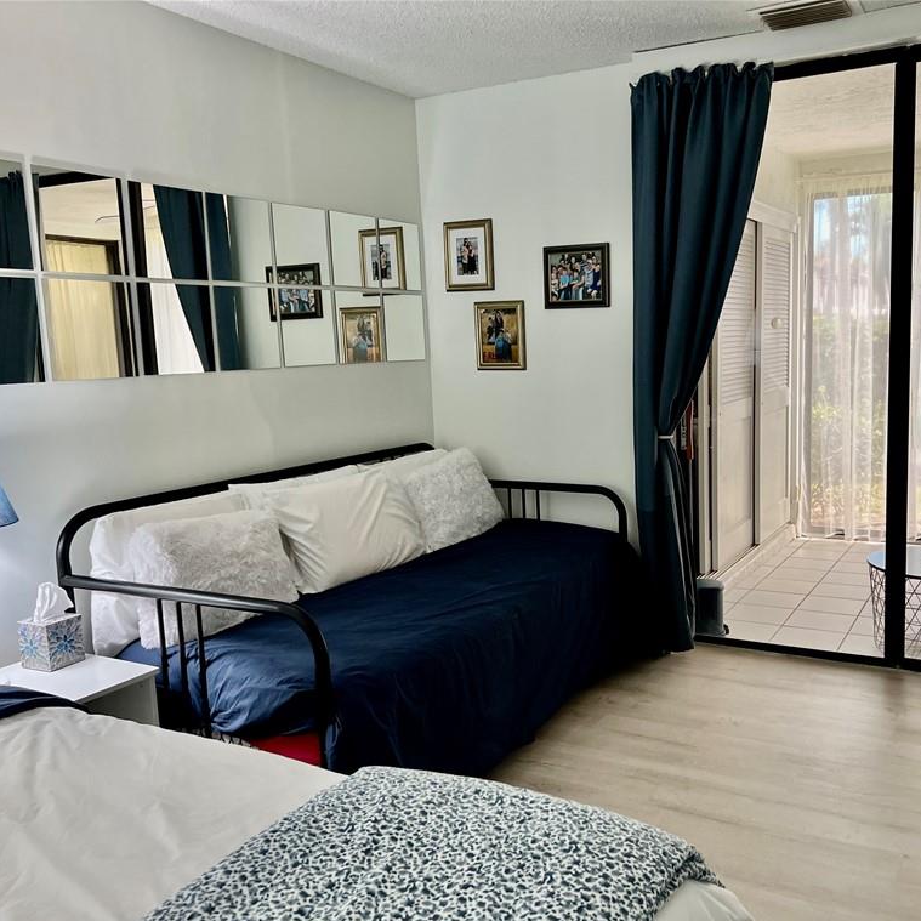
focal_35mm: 31
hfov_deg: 52.1
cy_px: 465
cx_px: 561
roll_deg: +2.8
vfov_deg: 52.5
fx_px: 933
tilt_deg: -8.8
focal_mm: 5.7
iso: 200
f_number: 1.5
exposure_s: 1/60
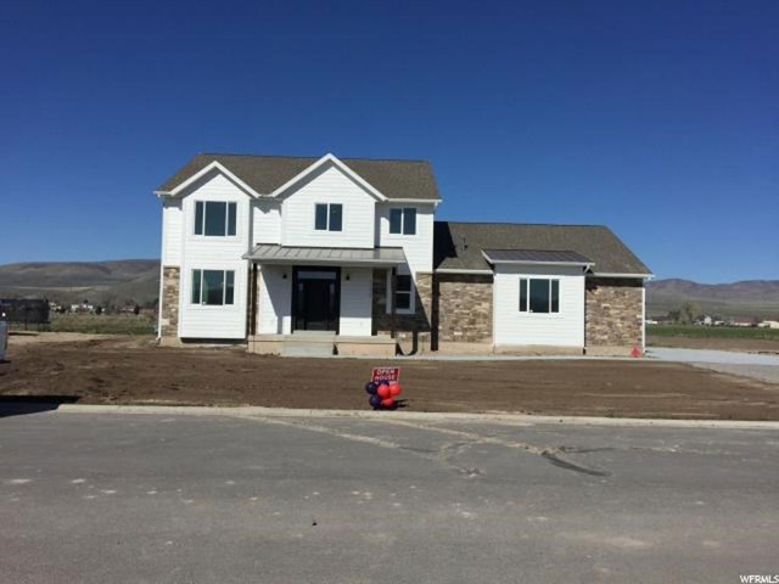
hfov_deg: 61.7
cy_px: 292
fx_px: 653
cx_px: 390
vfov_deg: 48.2
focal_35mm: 29
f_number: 2.2
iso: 32
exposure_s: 1/6623
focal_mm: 4.15
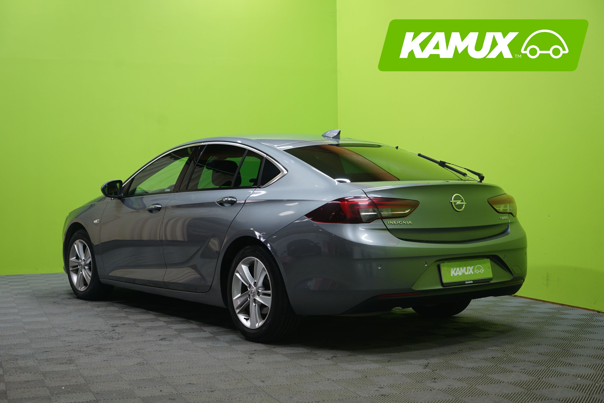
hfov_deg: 38.9
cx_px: 302
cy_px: 202
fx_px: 856
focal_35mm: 51
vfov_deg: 26.5
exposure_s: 1/25
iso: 500
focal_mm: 51
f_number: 4.5
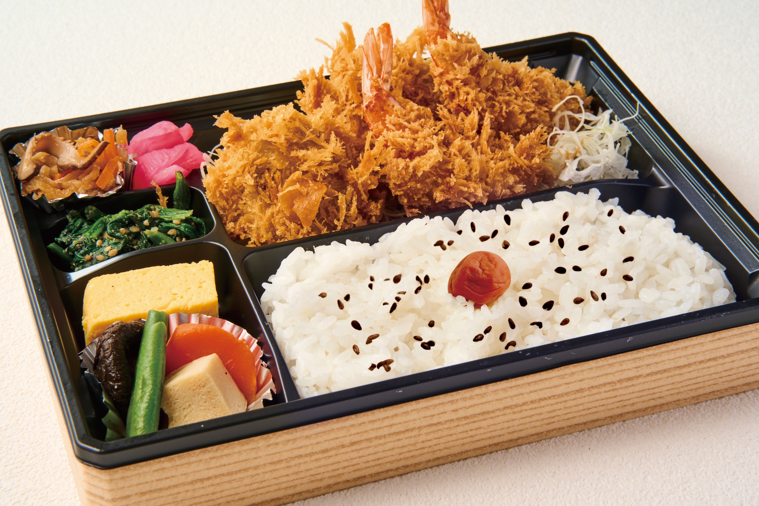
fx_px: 1581
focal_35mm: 75
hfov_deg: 27.0
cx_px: 380
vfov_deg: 18.2
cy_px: 253
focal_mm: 75
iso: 200
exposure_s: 1/125
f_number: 22
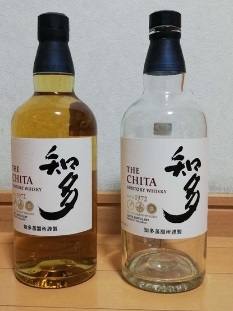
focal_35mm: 39
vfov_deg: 47.9
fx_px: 350
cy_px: 150
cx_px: 113
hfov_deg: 36.8
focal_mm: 3.81
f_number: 2.2
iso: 400
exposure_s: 1/33.3
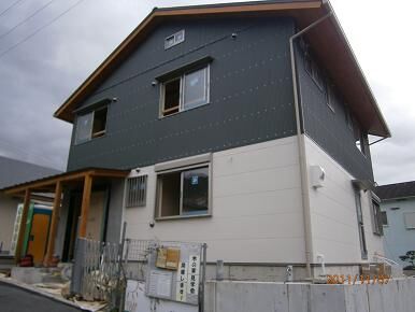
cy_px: 156
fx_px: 312
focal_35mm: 26
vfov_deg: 53.1
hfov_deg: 67.3
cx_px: 208
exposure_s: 1/400
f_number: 2.8
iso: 80
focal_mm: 4.7
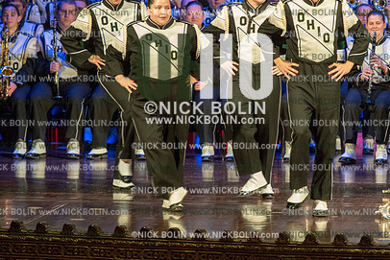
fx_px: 4020
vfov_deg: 3.7
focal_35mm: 371
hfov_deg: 5.6
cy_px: 79
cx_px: 205
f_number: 5.6
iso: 8000
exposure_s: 1/200
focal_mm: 260
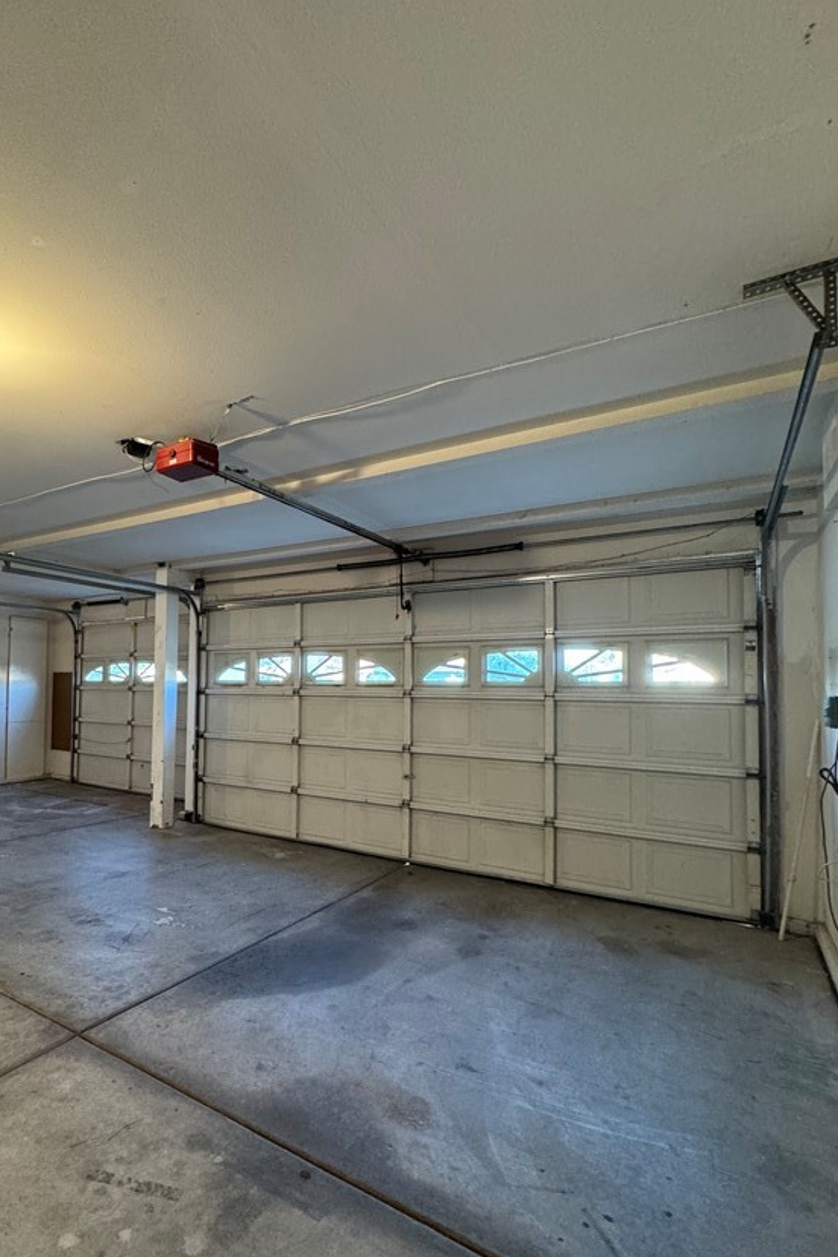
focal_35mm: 18
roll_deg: -0.4
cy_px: 665
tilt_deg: +3.2
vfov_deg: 89.9
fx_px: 628
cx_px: 270
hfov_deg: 65.4
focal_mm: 2.22
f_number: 2.2
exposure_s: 1/60
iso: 500
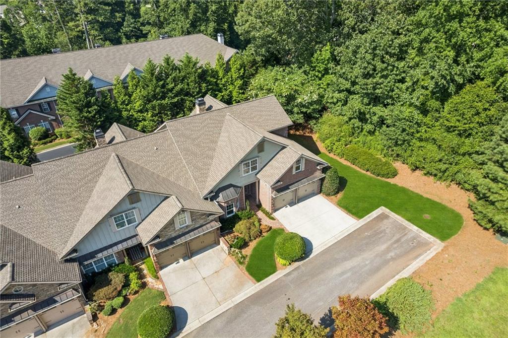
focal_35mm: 22
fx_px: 310
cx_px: 254
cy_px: 169
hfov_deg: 78.6
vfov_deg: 57.1
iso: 100
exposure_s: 1/1000
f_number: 2.8
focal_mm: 8.38
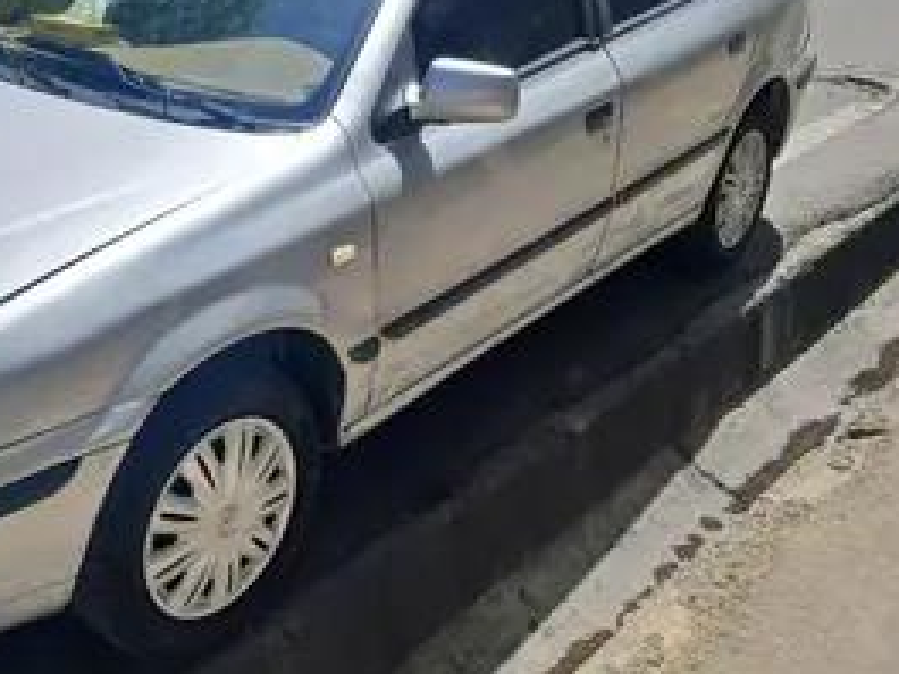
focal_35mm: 46
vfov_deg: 31.0
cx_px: 232
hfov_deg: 40.2
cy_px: 174
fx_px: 1195
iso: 50
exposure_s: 1/1064
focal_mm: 4
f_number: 1.8
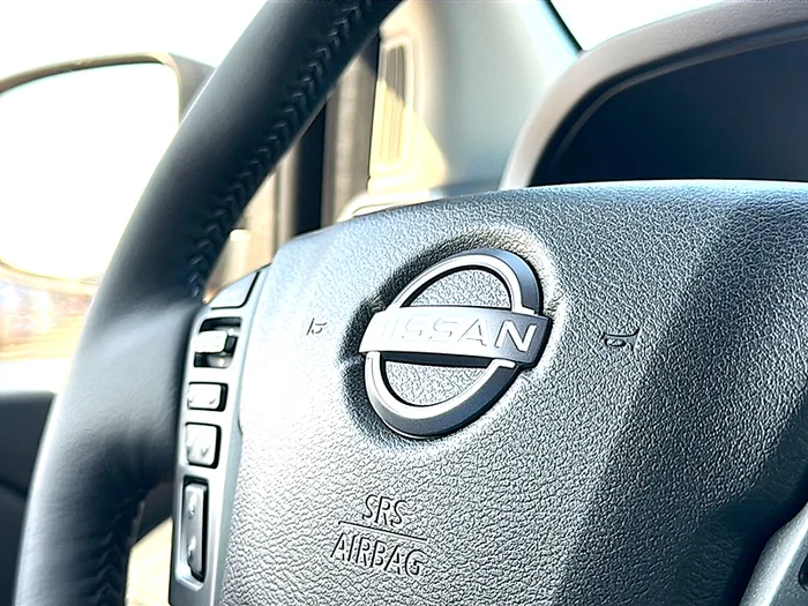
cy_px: 303
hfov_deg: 45.8
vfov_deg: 35.1
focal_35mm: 41
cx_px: 404
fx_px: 957
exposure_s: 1/414
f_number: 1.78
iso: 80
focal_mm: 6.86
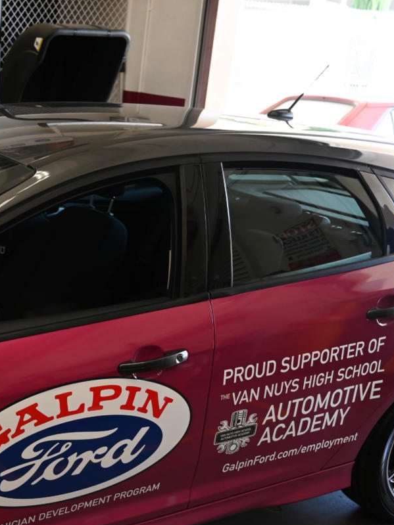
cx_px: -19
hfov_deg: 24.6
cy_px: 327
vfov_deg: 34.2
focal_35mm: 56
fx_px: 850
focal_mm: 31
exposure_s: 1/250
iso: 800
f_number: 4
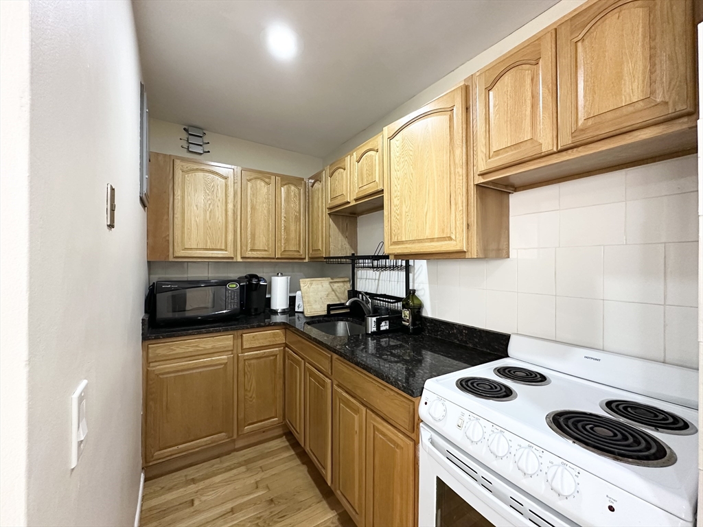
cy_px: 264
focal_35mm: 14
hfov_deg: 102.1
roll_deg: -0.6
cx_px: 352
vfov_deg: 85.7
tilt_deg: +0.4
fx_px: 284
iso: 400
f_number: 2.2
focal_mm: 2.22
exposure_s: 1/60
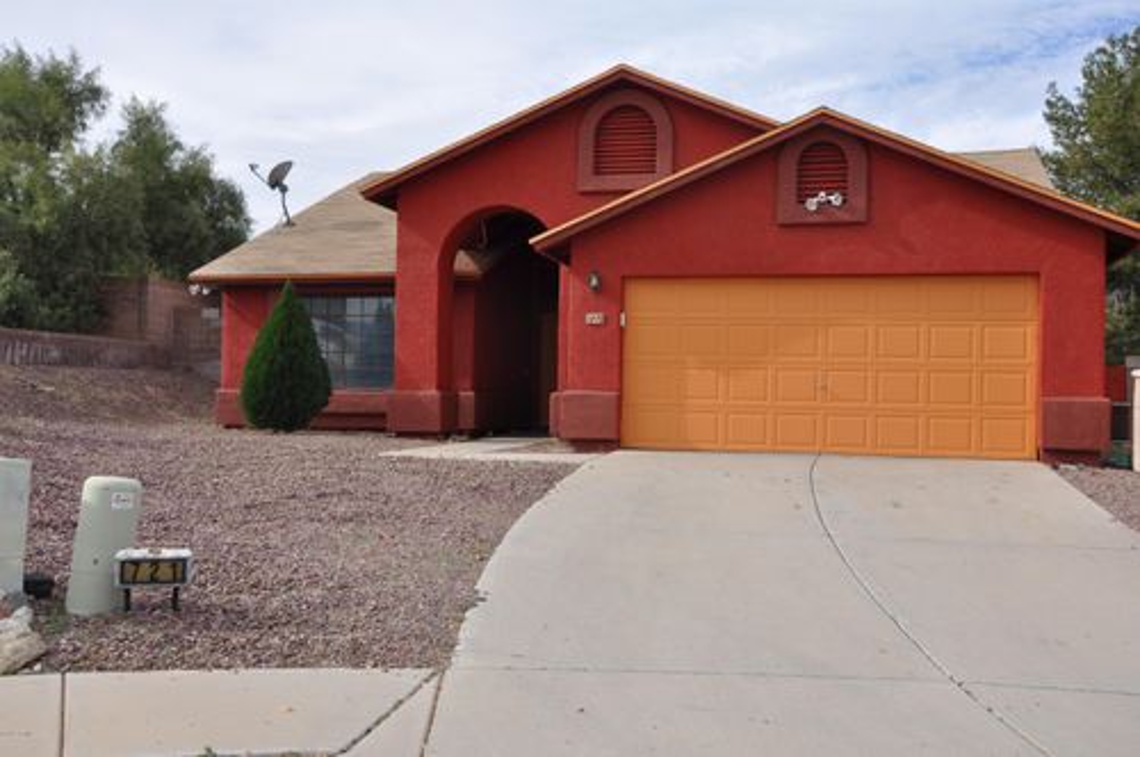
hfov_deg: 49.6
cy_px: 378
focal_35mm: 39
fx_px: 1233
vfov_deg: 34.1
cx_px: 570
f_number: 10
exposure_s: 1/400
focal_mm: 26
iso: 200
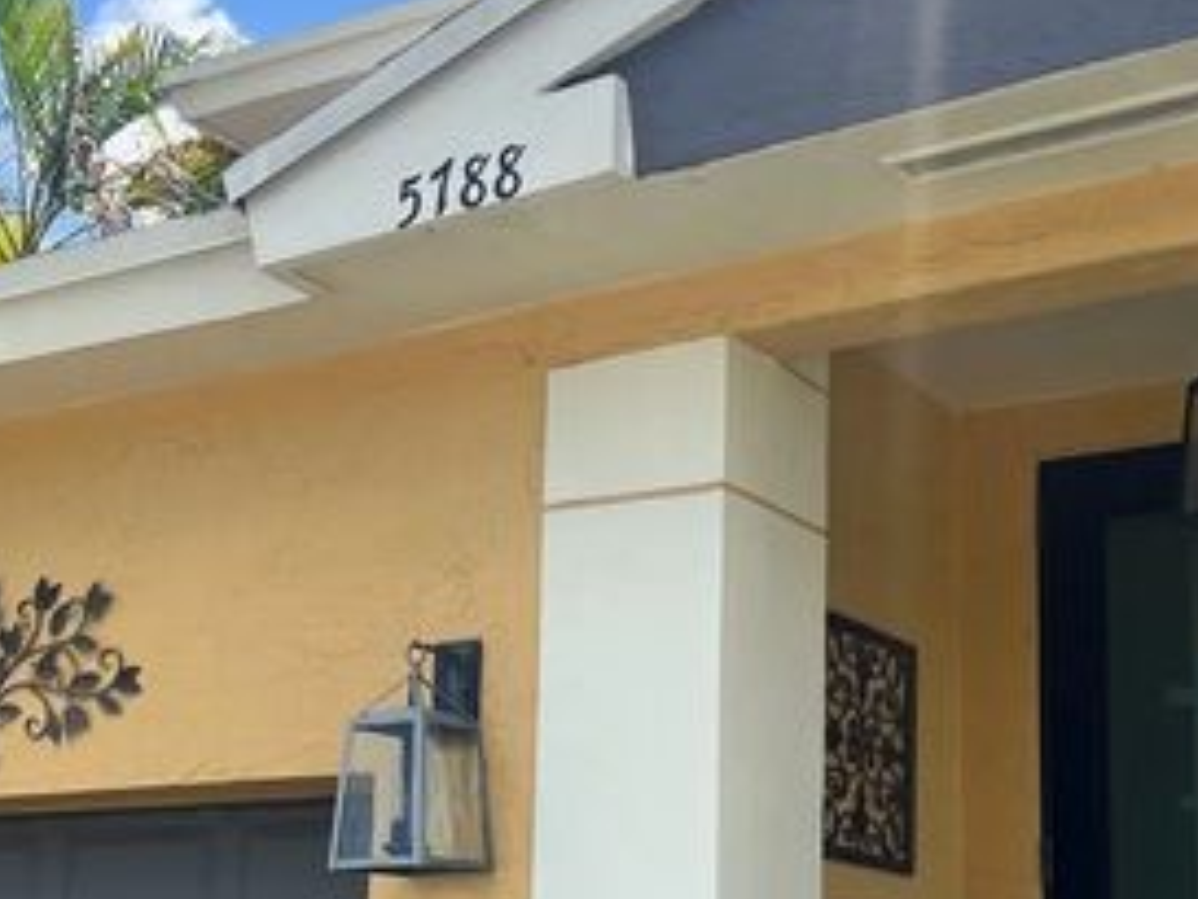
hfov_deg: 31.7
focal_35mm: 61
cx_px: 549
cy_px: 653
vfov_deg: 23.8
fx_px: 2112
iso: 50
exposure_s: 1/2299
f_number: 1.5
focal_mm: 5.7
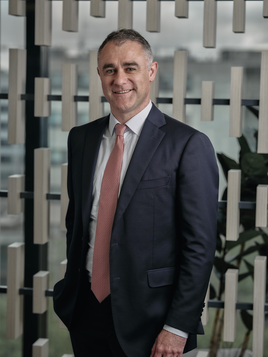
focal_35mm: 87
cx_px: 134
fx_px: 898
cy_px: 178
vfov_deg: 22.5
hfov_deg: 17.0
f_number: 4
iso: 100
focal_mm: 110
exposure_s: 1/125
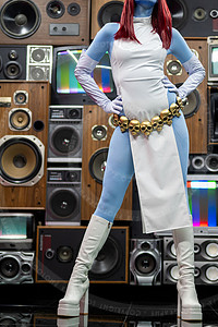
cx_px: 138
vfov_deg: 27.0
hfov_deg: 18.1
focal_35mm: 75
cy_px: 174
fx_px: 681
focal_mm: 50
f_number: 1.2
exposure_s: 1/250
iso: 1000
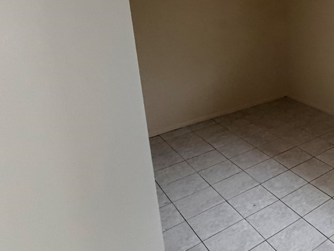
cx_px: 367
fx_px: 328
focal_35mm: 34
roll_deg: +0.3
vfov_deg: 39.9
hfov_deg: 42.4
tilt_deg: -9.6
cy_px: 46
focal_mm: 2.22
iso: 320
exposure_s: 1/60
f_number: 2.2
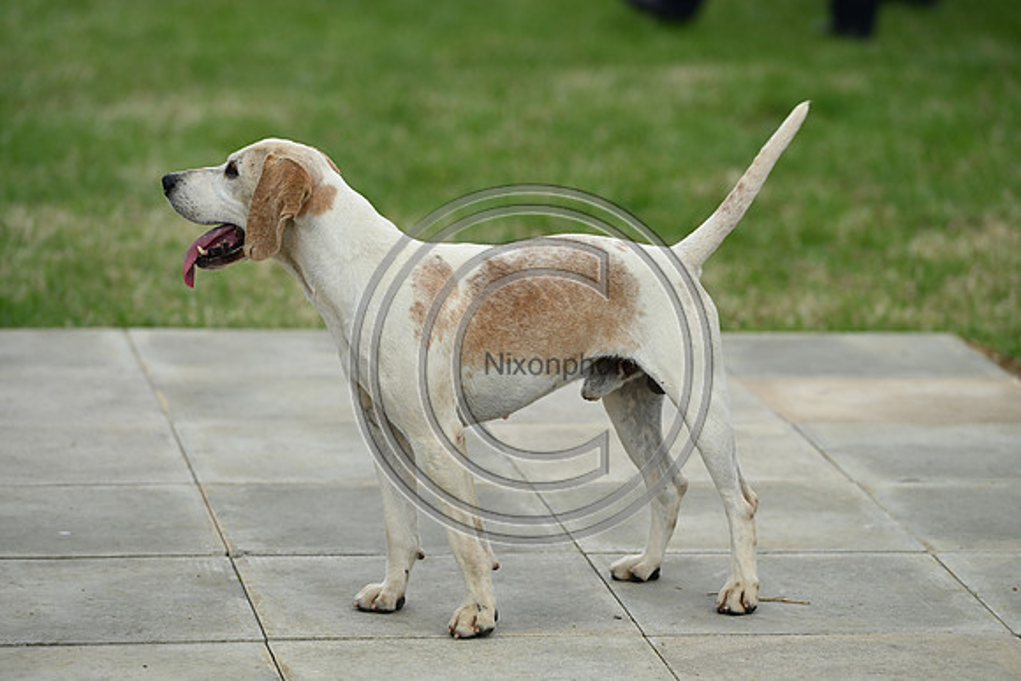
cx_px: 510
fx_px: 5390
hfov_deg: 10.8
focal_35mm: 190
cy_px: 340
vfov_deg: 7.2
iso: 280
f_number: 4.5
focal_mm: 190
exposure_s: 1/1250
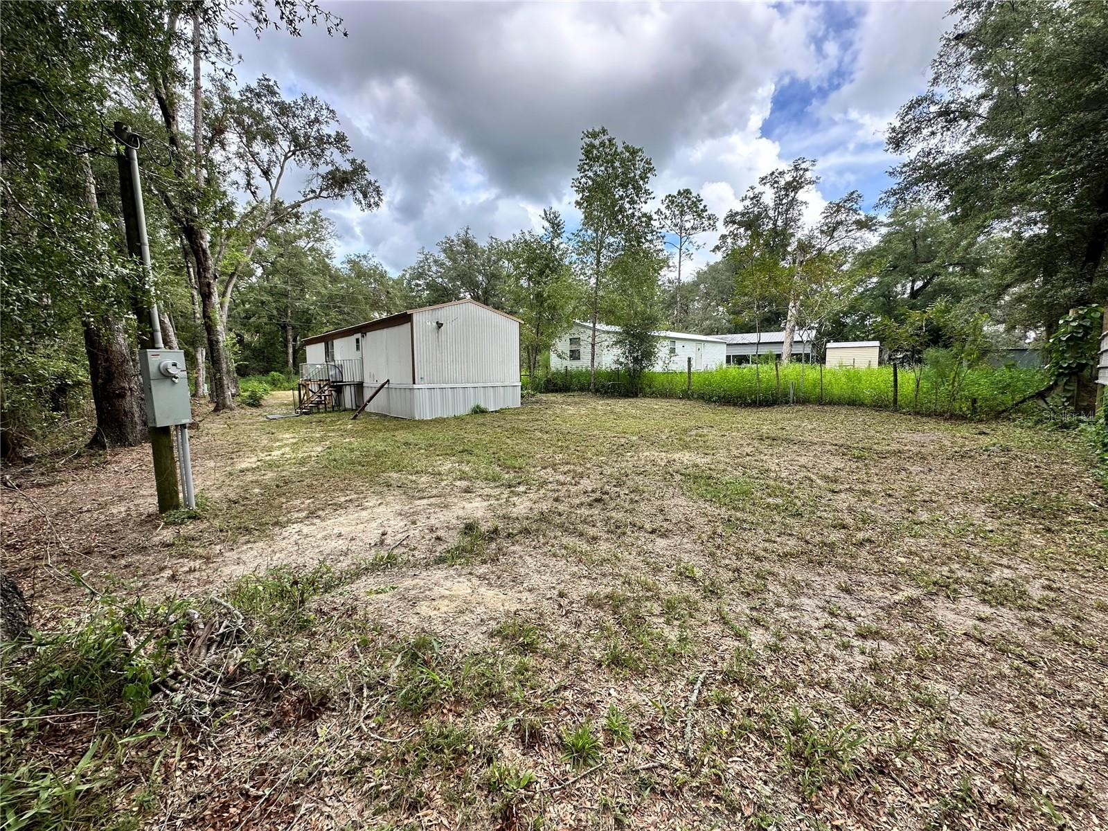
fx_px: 448
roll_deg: +0.4
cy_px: 416
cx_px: 554
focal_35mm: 14
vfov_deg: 85.7
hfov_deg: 102.1
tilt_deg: -5.1
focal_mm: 2.22
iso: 40
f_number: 2.2
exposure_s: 1/739
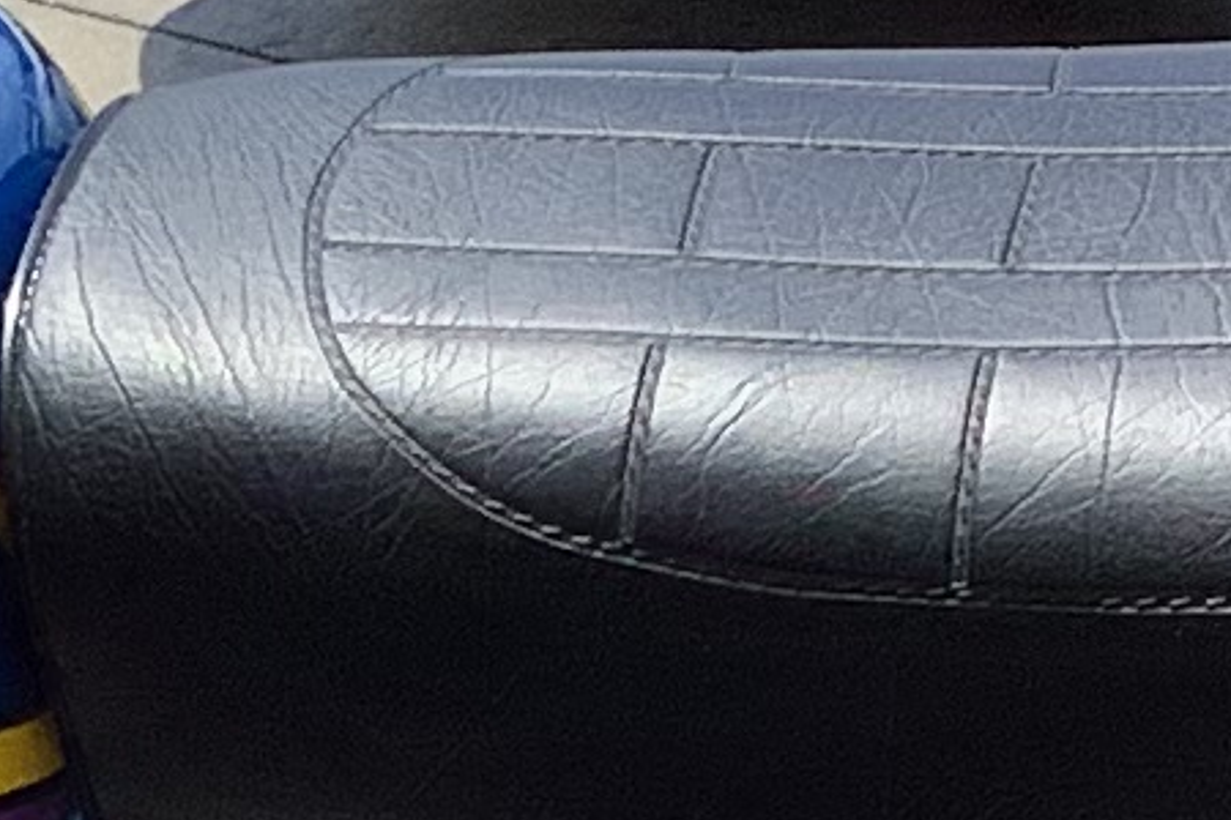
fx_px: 8001
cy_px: 1542
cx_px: -197
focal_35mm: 234
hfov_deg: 8.7
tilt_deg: -28.1
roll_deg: +6.1
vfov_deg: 5.8
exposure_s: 1/1381
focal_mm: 3.3
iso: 25
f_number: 2.4
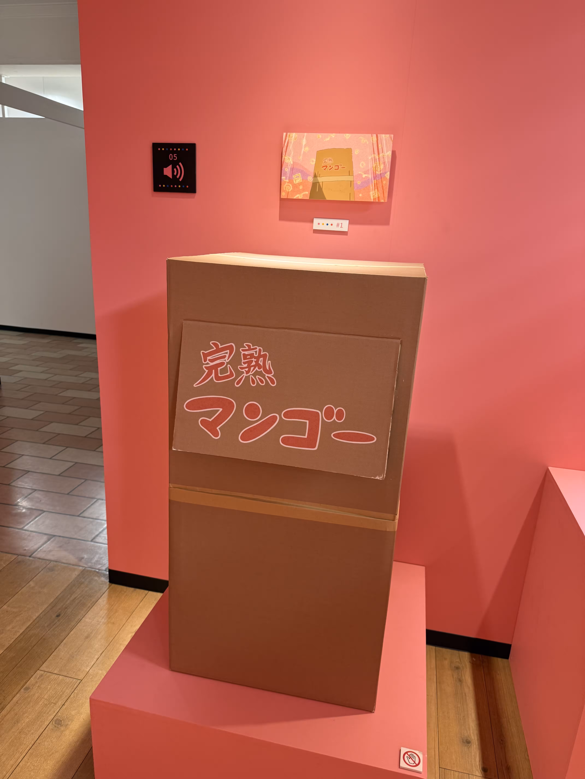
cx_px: 292
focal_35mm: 24
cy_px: 390
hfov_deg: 56.8
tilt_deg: -15.8
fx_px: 541
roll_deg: -3.5
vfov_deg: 71.6
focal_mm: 6.76
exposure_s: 1/50
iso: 125
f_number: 1.78
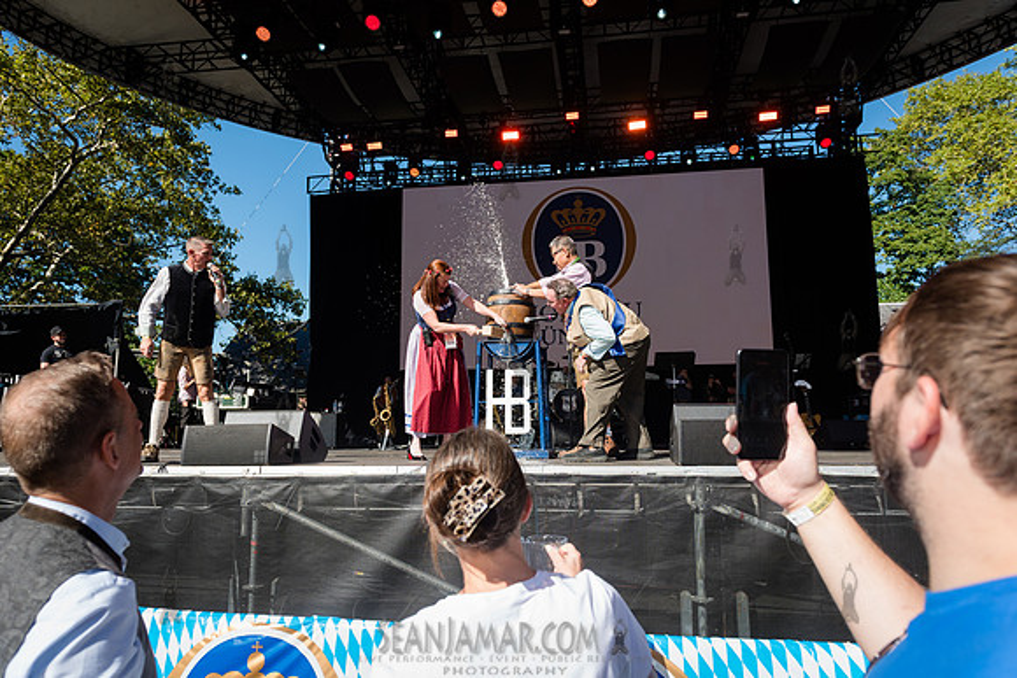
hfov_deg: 73.7
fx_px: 678
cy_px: 339
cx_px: 508
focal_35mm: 24
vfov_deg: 53.2
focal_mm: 24
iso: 250
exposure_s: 1/1000
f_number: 4
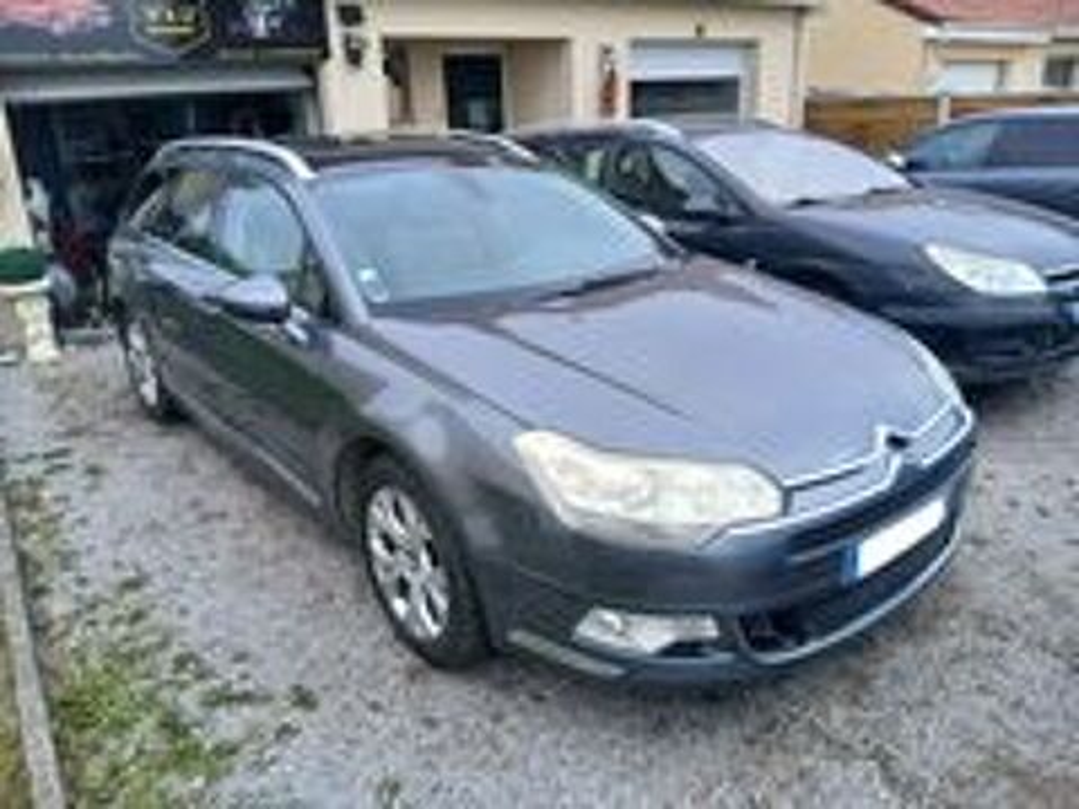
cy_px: 404
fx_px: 810
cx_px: 540
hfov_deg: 67.3
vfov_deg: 53.1
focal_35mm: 26
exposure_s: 1/128
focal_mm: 3.98
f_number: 1.8
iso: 20
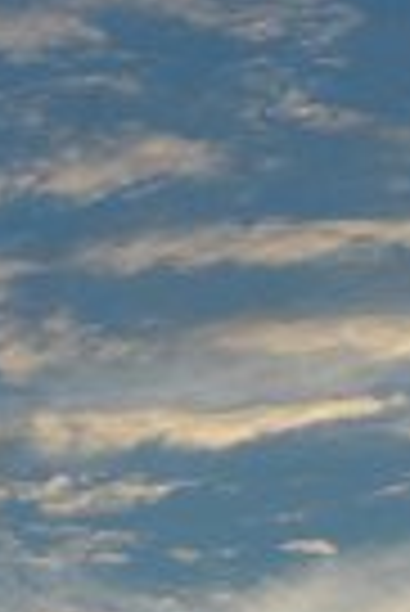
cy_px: 284
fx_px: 7224
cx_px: -261
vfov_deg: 4.9
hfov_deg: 3.2
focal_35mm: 424
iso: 200
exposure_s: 1/200
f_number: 9
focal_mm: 48
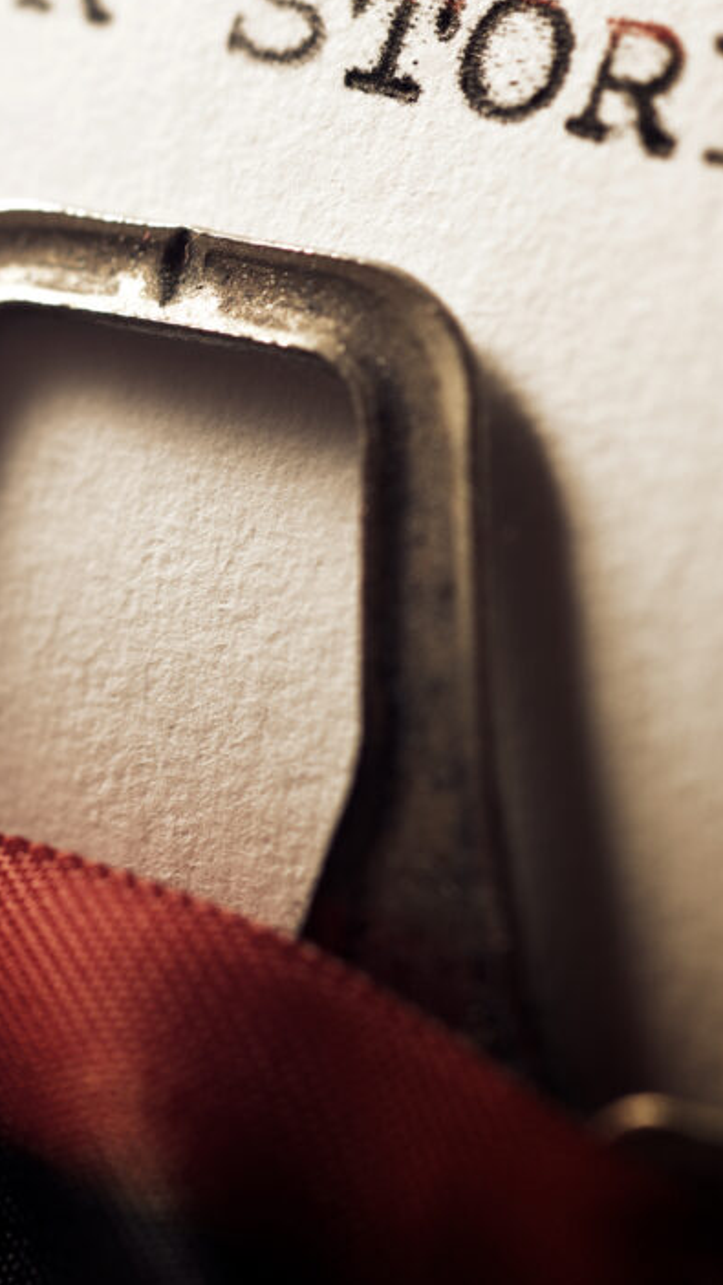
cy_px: 333
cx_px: -150
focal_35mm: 145
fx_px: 4941
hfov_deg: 8.3
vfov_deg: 14.8
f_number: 8
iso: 100
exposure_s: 1/160
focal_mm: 60
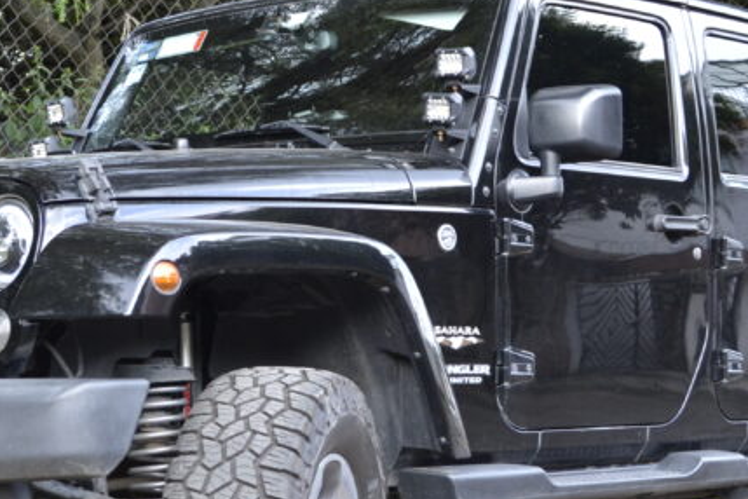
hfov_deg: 21.9
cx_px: 302
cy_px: 292
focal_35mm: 93
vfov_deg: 14.7
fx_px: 1932
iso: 400
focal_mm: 26
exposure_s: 1/100
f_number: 5
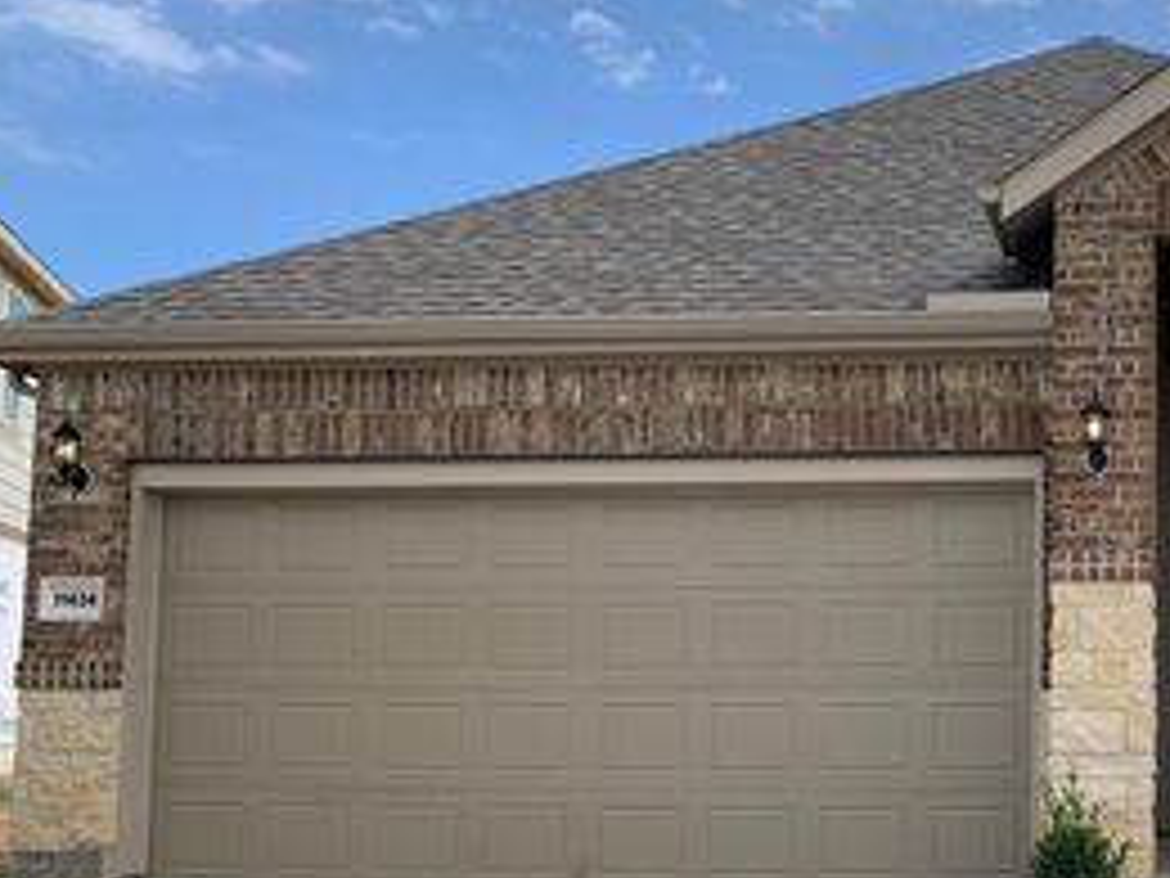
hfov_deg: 35.6
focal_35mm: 50
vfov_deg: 28.9
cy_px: 588
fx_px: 1690
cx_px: 1080
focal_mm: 4.25
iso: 25
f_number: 1.8
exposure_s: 1/1748
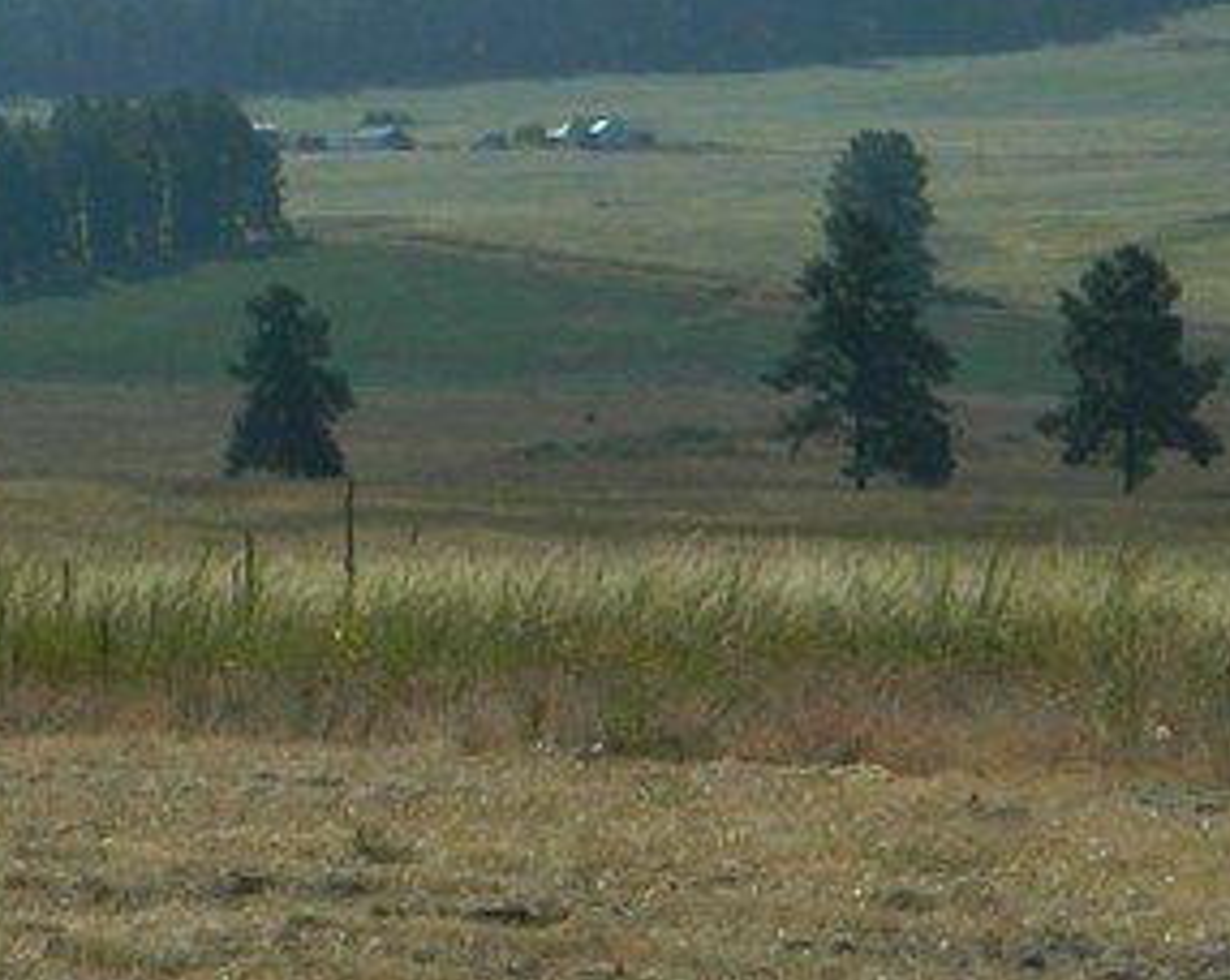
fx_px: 10688
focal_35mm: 294
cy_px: -9
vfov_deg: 5.2
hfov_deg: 6.5
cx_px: -680
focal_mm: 15.1
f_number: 11.9
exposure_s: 1/200
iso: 80
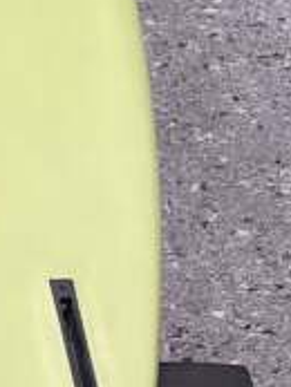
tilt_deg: -42.6
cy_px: 394
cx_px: -253
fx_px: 1601
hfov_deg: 9.8
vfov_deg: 13.6
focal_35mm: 143
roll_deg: +0.4
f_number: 2.4
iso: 125
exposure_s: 1/60
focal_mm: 3.3
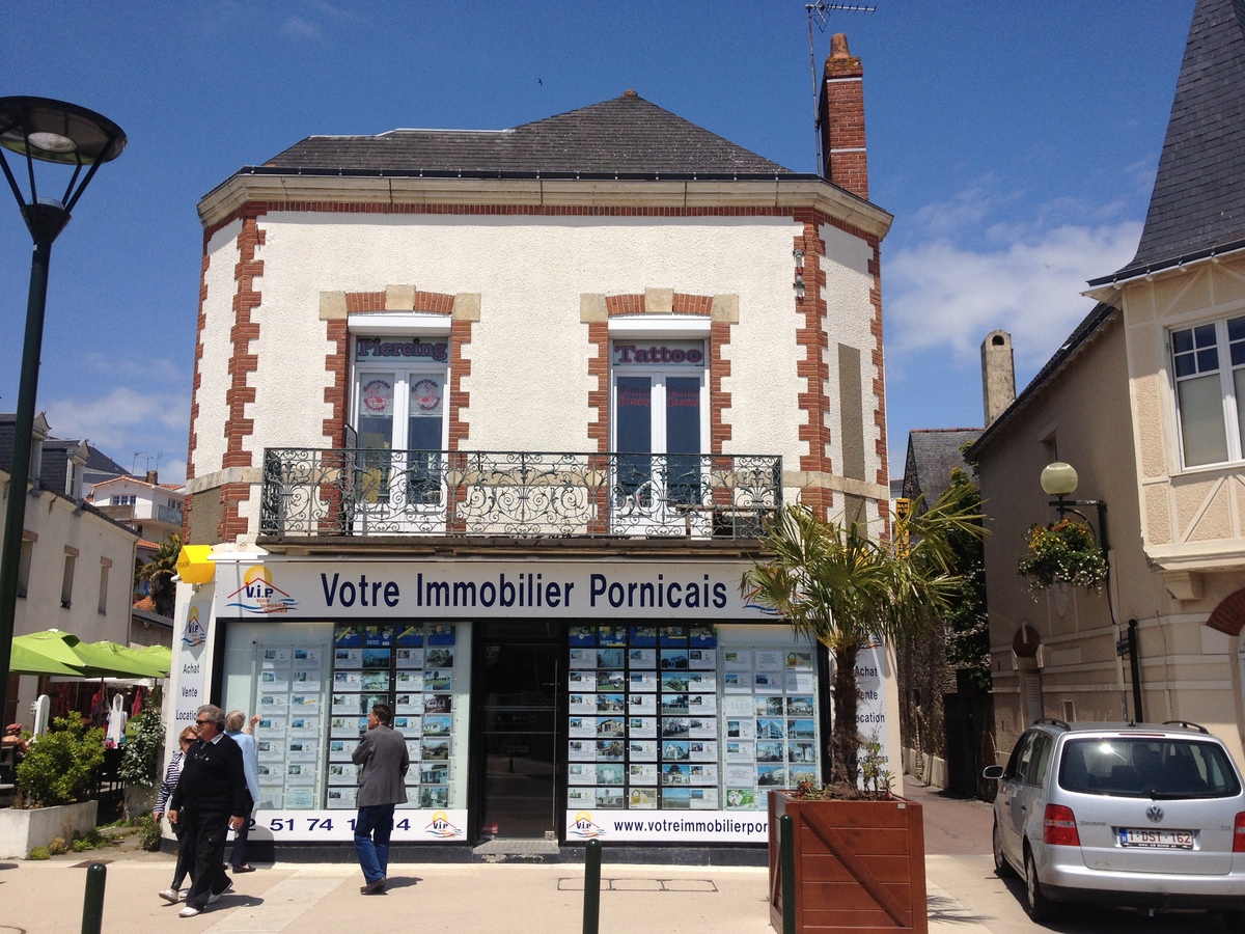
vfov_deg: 40.7
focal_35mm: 35
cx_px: 622
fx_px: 1259
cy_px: 467
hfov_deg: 52.6
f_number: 2.4
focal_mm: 4.28
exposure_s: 1/2907
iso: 50
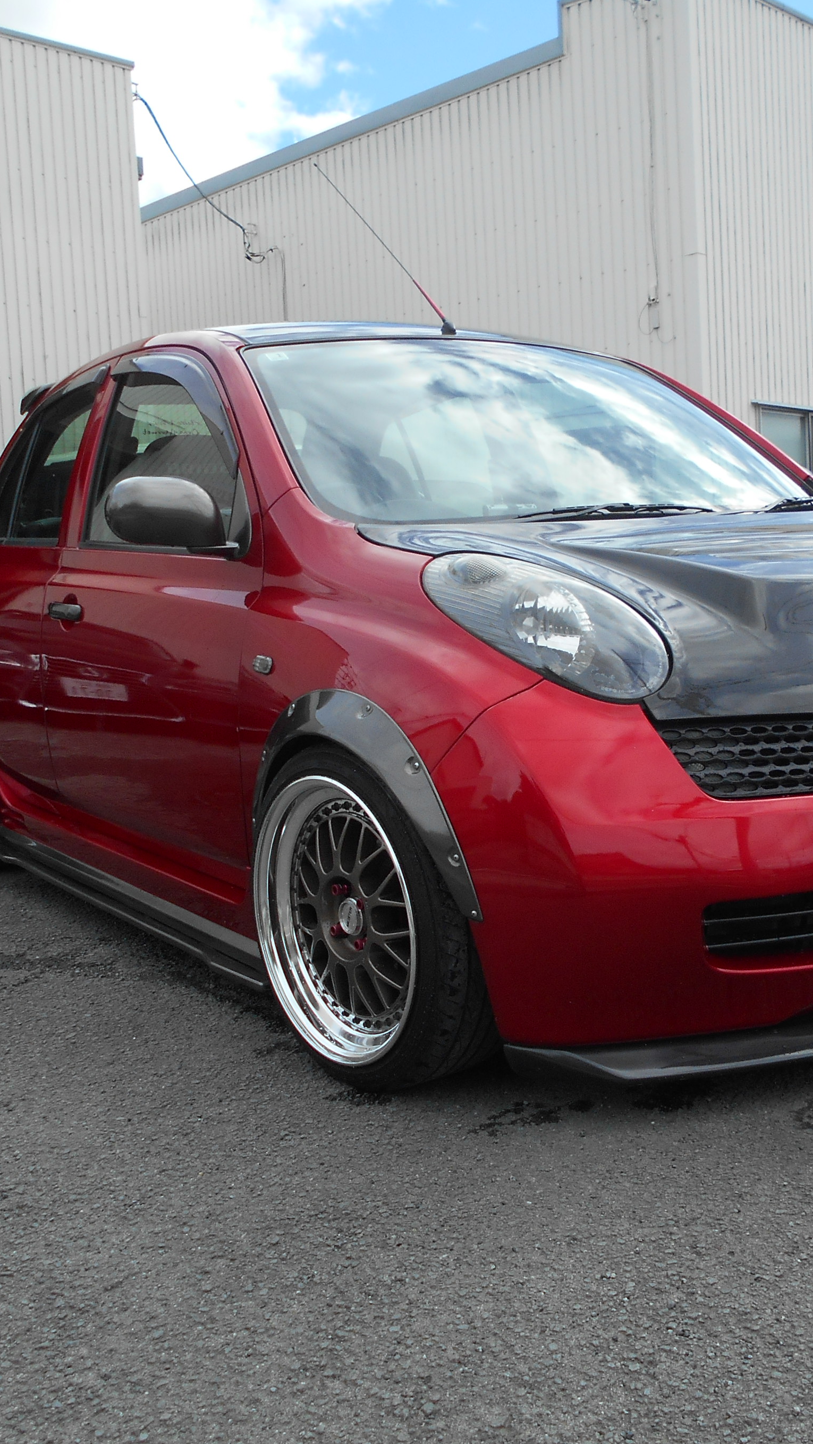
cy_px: 726
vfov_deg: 52.8
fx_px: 1456
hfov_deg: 31.0
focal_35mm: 38
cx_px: 524
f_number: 3.2
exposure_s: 1/640
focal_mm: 4.6
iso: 80
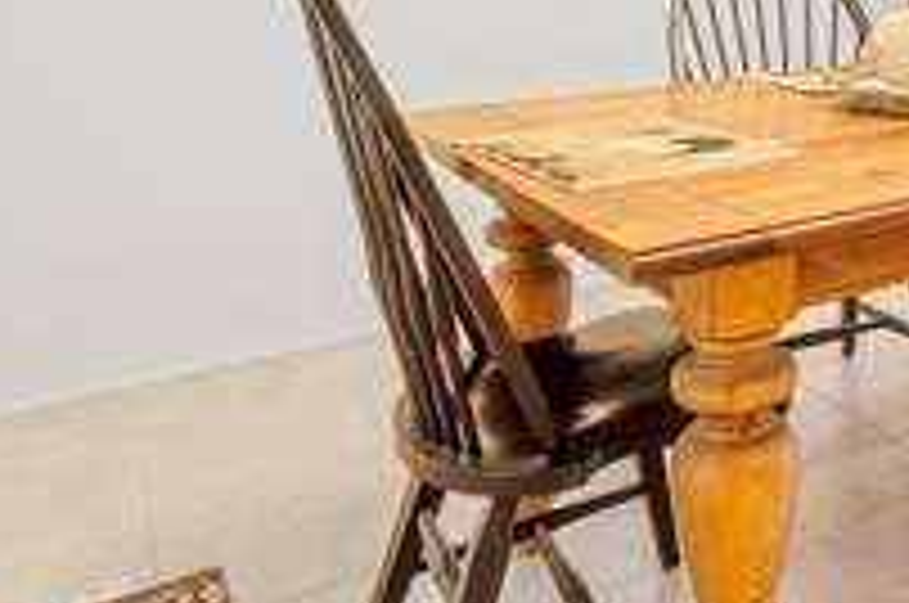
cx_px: 986
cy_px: -83
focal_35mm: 39
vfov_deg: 30.0
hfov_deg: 40.5
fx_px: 988
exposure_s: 1.3
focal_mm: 11
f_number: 8
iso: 100
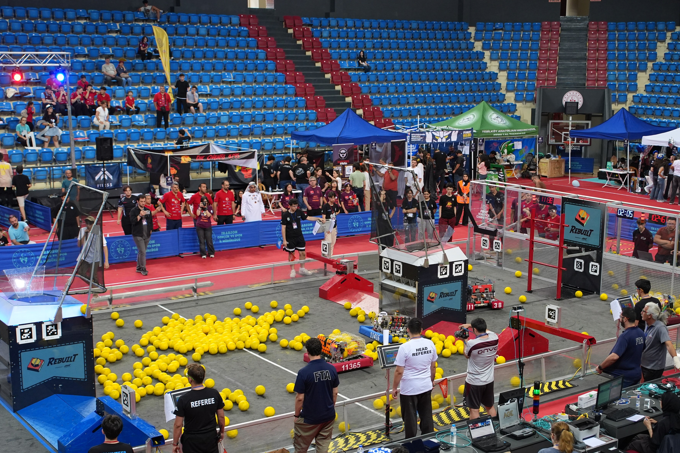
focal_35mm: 52
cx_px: 380
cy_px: 285
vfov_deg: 25.9
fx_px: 982
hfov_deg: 38.1
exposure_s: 1/800
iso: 2000
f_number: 2.8
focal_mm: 40
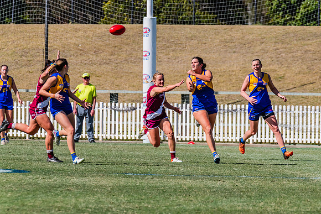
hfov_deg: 3.9
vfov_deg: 2.6
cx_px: 199
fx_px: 4683
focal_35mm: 525
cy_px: 113
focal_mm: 420
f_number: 13
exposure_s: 1/1600
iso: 800
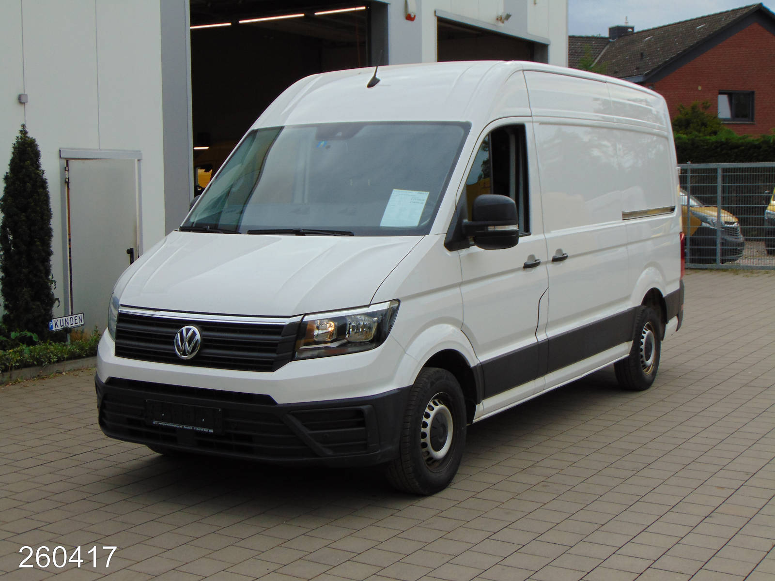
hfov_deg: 38.2
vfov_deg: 29.1
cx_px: 388
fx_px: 1119
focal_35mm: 50
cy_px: 290
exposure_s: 1/640
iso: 80
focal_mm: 9
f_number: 3.5
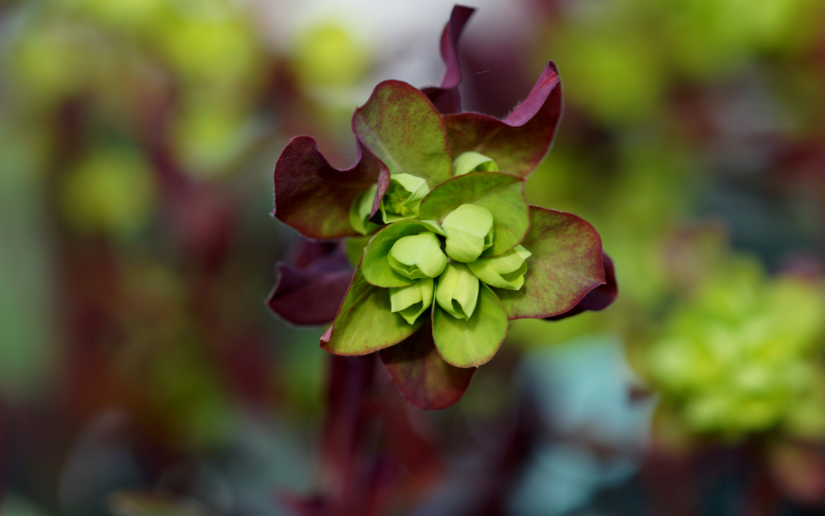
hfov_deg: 13.6
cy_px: 272
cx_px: 414
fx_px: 3463
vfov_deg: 8.5
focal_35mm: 154
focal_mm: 100
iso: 125
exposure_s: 1/160
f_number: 4
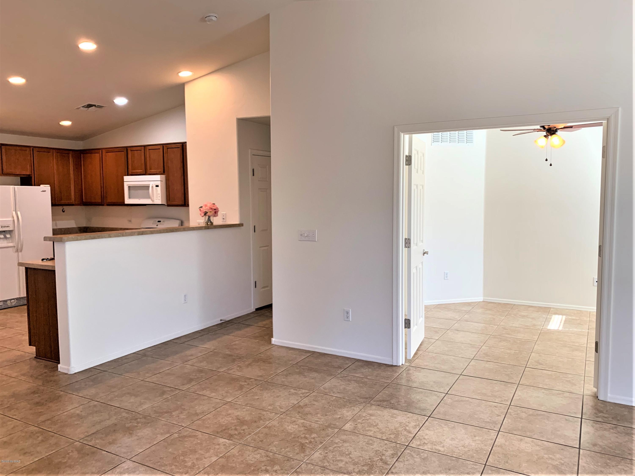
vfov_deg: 53.1
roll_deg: +0.6
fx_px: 477
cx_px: 318
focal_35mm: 26
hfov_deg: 67.3
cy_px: 238
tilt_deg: -3.8
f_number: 1.8
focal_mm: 4.25
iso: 100
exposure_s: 1/120
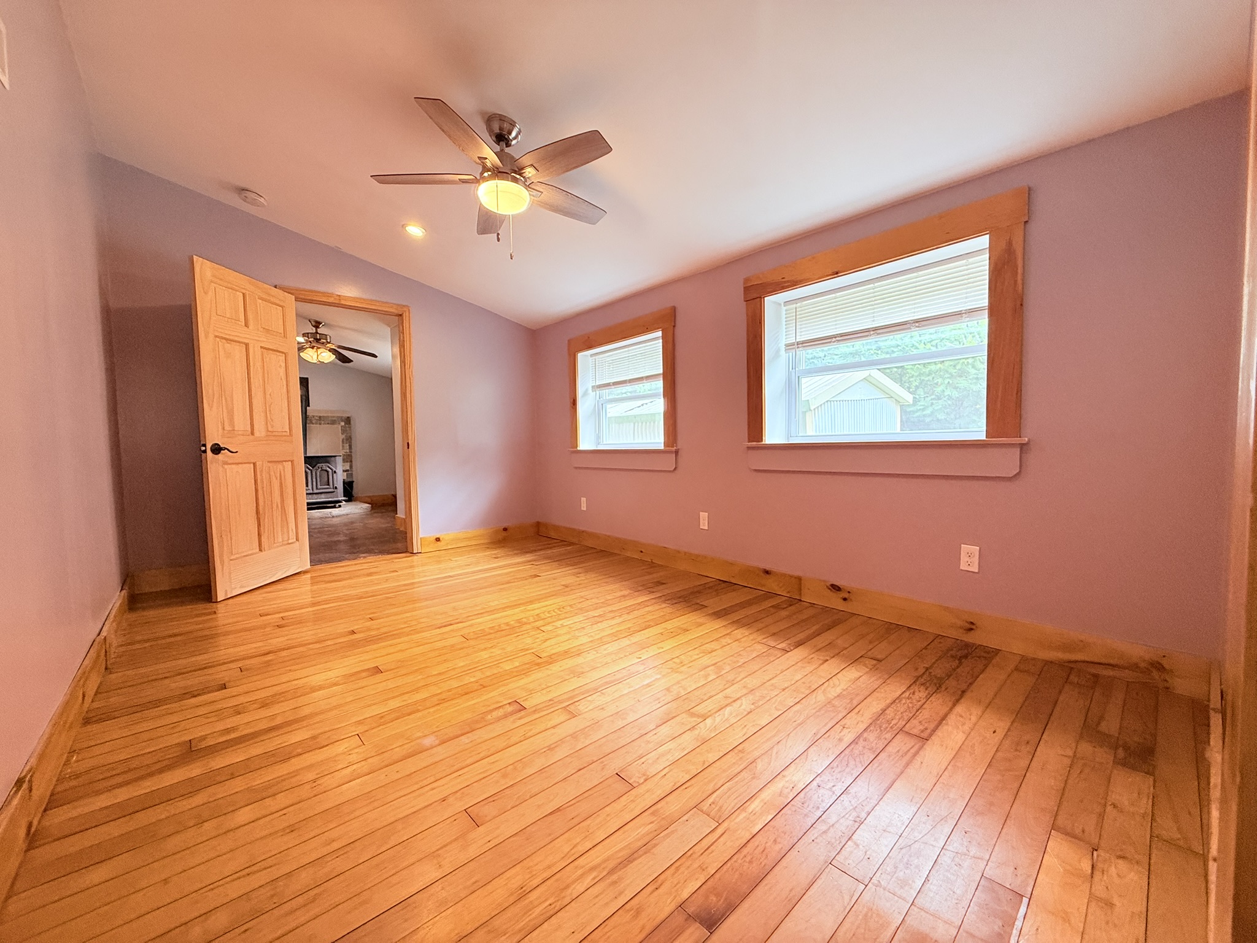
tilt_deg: -3.3
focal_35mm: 14
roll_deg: +0.3
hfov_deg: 102.1
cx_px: 628
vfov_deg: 85.7
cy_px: 472
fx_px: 508
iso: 200
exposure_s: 1/120
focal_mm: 2.22
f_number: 2.2
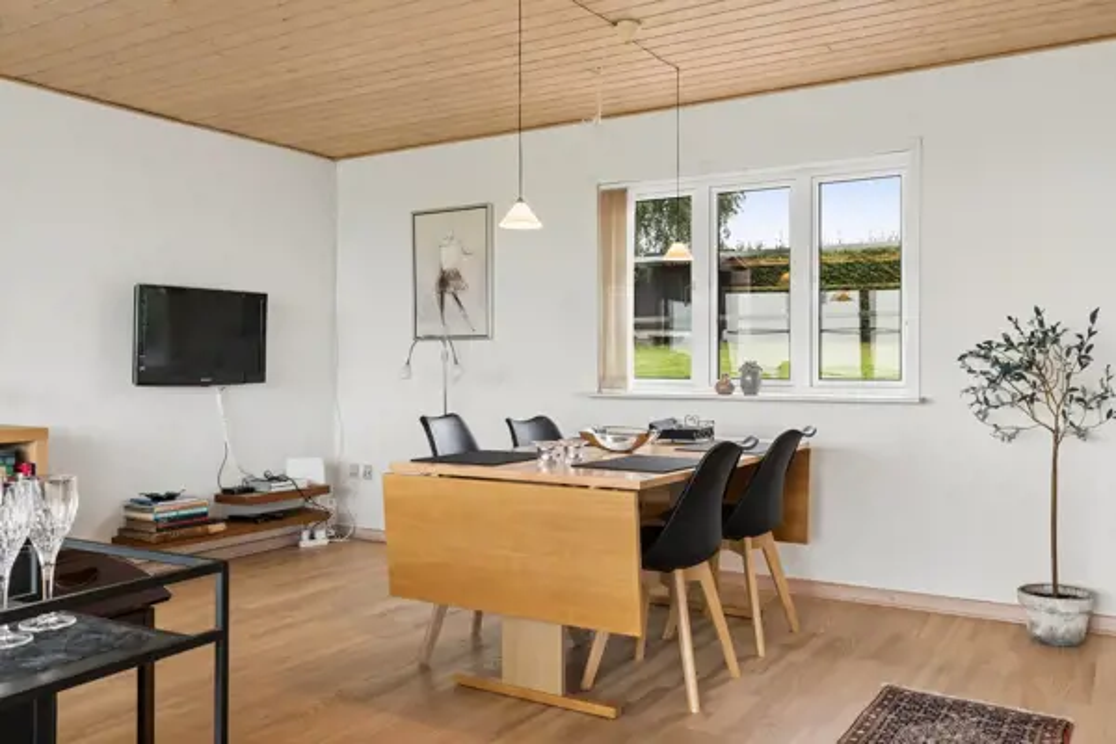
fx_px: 930
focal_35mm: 30
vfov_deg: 43.6
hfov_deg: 61.9
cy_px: 372
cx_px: 558
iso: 200
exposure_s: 1/15
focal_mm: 20
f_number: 8
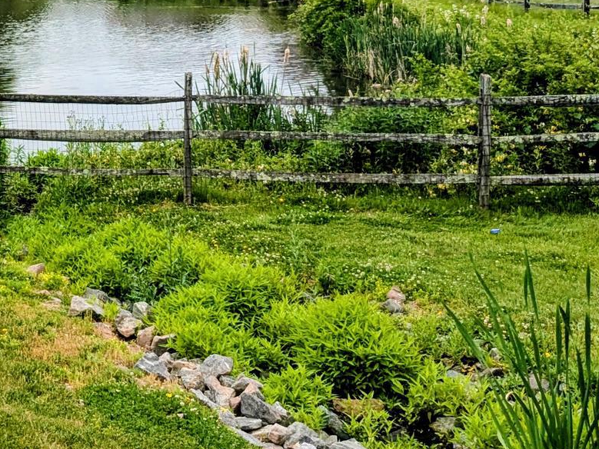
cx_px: -75
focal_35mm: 71
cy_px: -34
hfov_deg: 25.3
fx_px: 1228
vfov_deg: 19.9
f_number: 1.73
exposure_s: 1/3344
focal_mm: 4.38
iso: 68
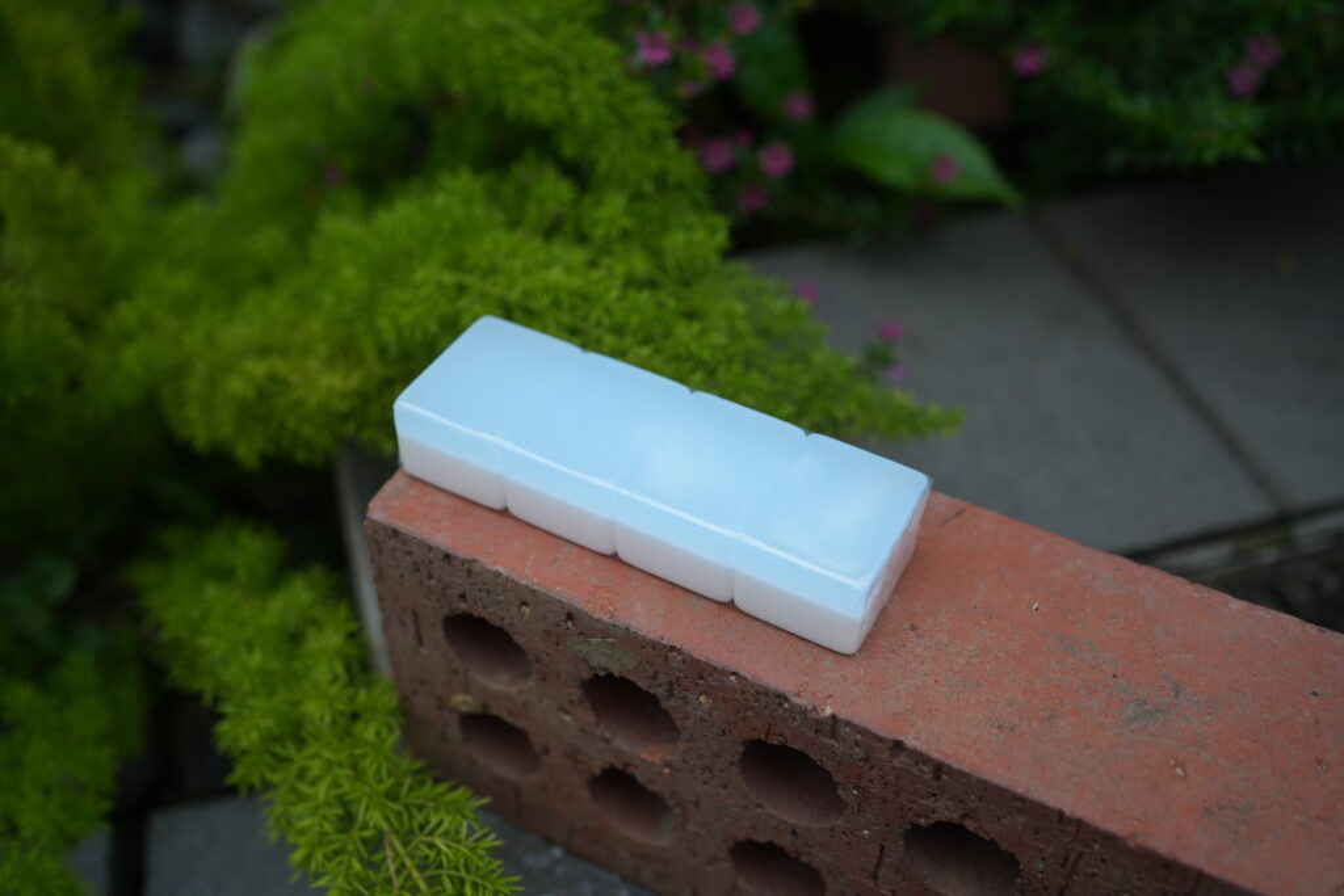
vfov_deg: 37.9
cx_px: 672
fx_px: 1307
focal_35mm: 35
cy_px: 448
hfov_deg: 54.4
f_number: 4
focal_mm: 35
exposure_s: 1/125
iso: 200
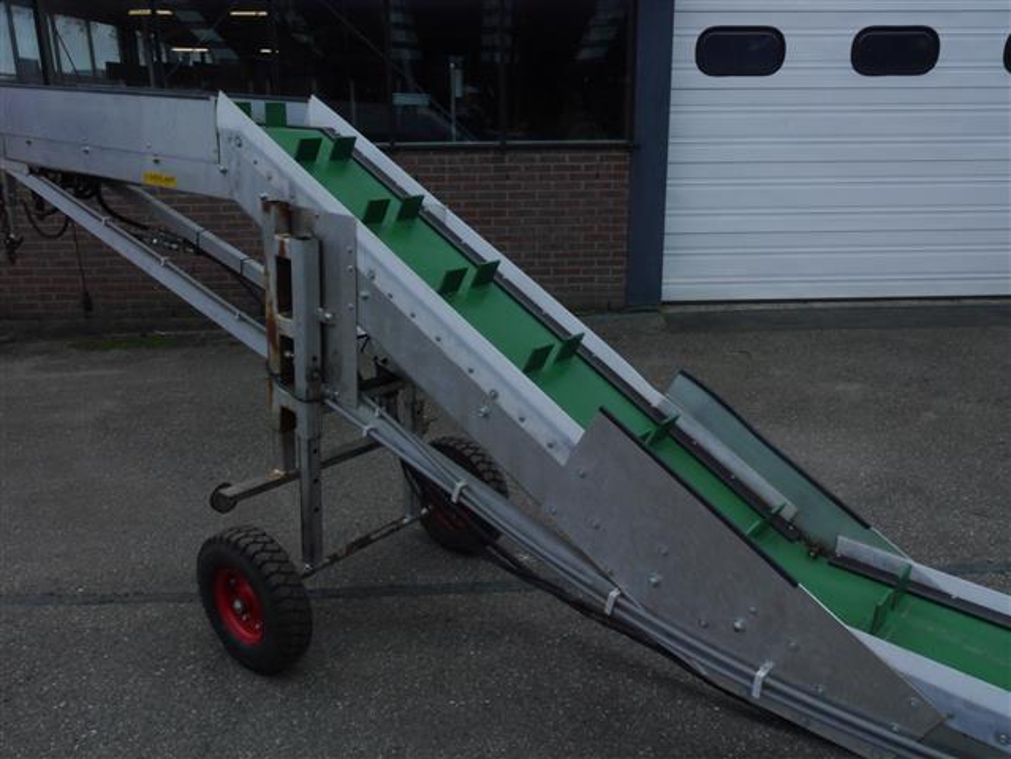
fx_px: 877
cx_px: 506
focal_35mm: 30
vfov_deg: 46.8
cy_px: 380
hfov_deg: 59.9
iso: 800
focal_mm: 15
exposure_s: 1/60
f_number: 18
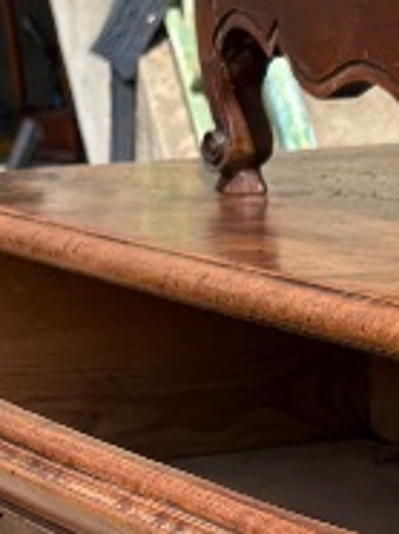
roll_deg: -0.1
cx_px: 789
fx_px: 2588
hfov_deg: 8.4
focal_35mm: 168
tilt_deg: -9.3
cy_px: 508
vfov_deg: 11.7
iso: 50
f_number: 1.6
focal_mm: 5.96
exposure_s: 1/1587
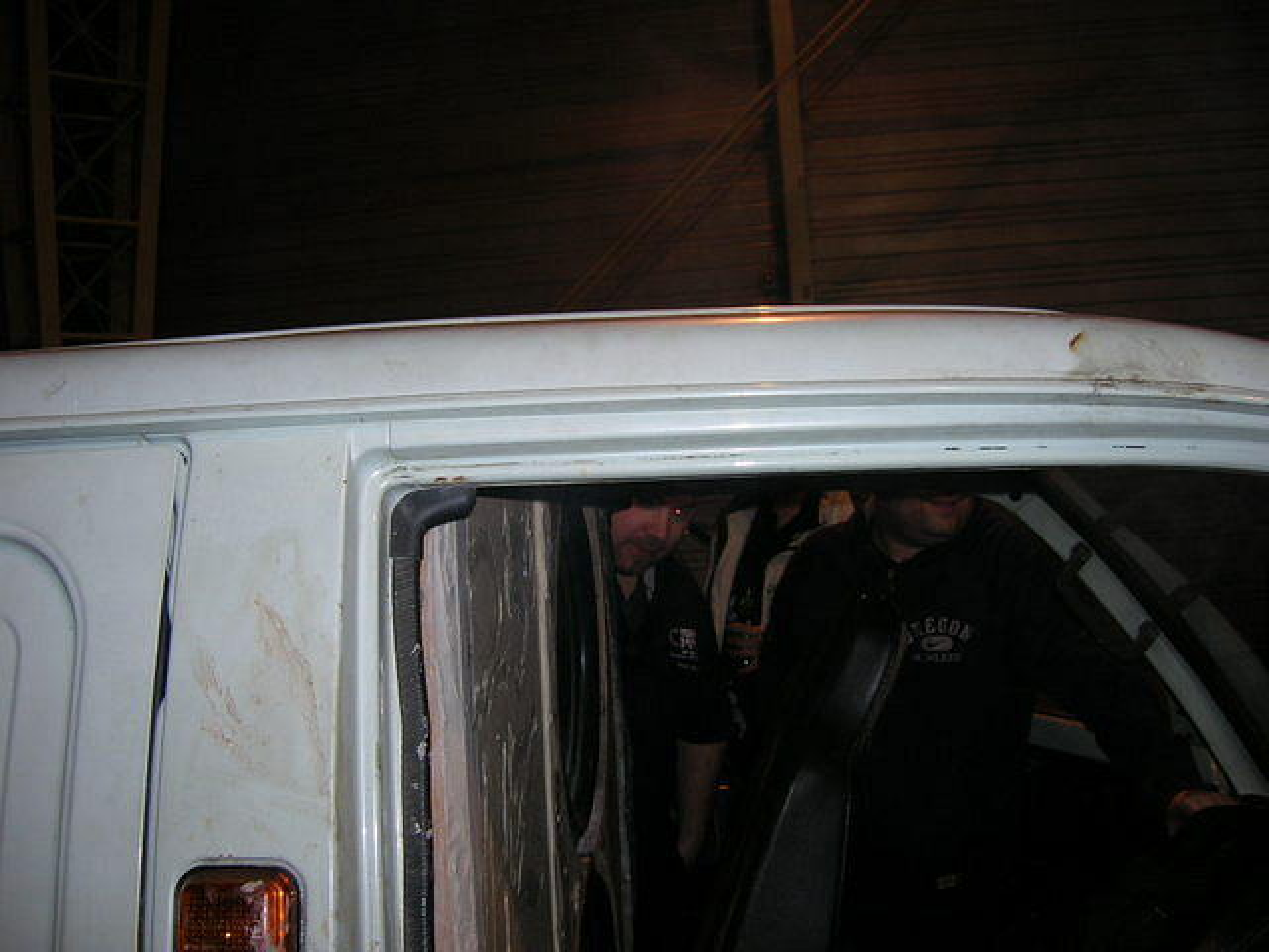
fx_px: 1246
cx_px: 634
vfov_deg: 41.8
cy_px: 476
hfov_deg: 54.0
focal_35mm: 34
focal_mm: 5.7
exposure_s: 1/60.1
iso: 50
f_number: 2.9
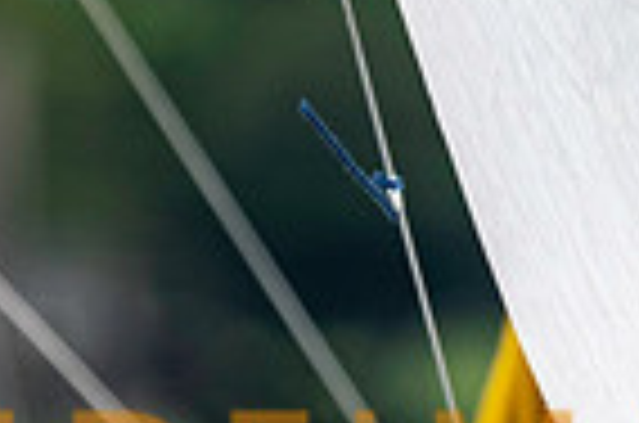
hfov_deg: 1.1
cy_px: 443
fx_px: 32658
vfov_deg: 0.7
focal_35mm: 1844
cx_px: 382
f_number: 4
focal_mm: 300
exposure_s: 1/4000
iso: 250
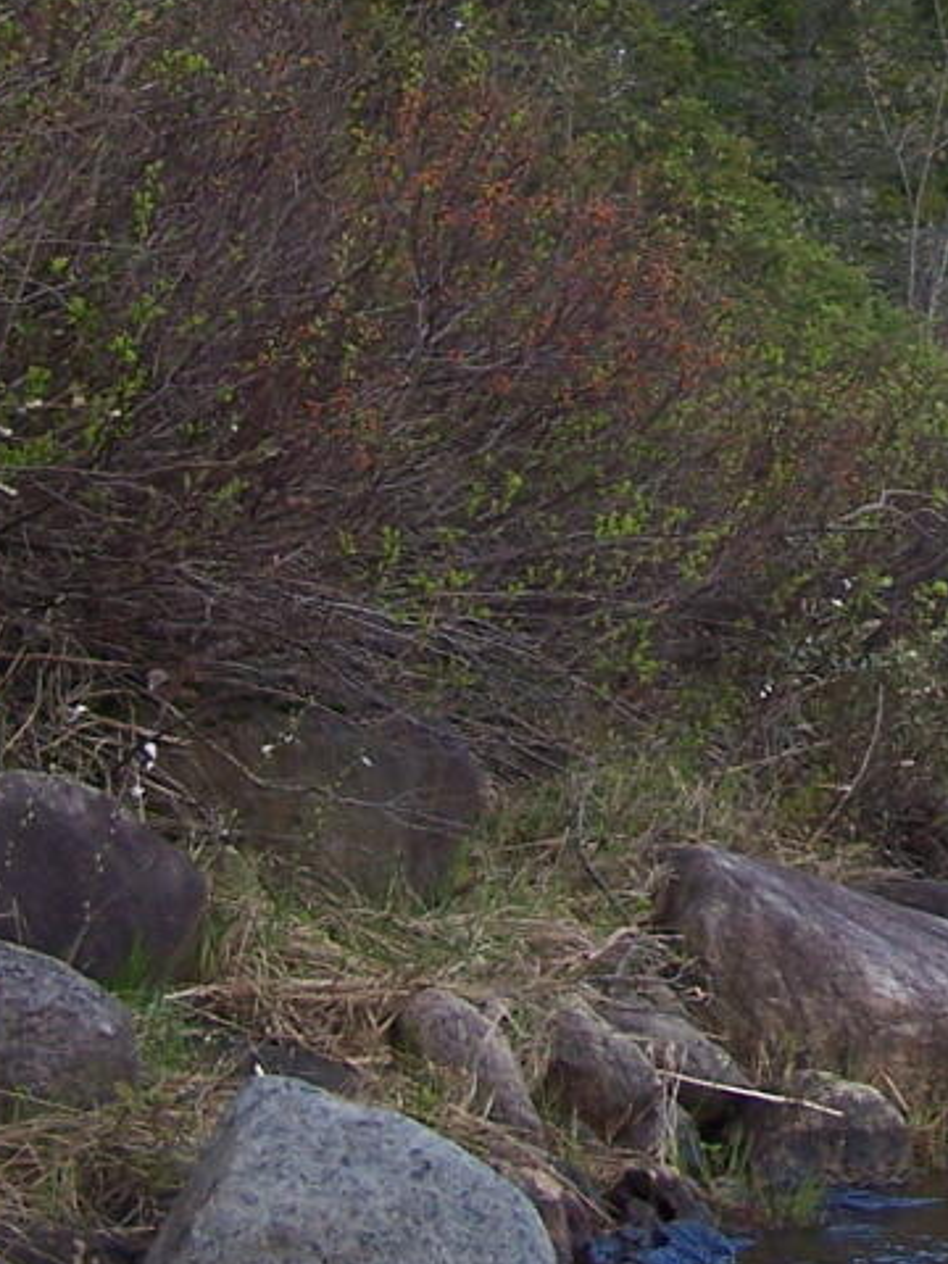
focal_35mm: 108
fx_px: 3944
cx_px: 1143
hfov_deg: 13.3
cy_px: 204
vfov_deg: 18.0
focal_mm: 6.3
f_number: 2.8
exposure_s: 1/400
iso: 80
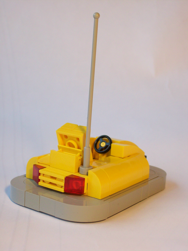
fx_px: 507
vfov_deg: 27.8
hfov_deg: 21.0
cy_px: 126
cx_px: 94
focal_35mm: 70
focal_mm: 11.6
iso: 160
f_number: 3.8
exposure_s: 1/47.1
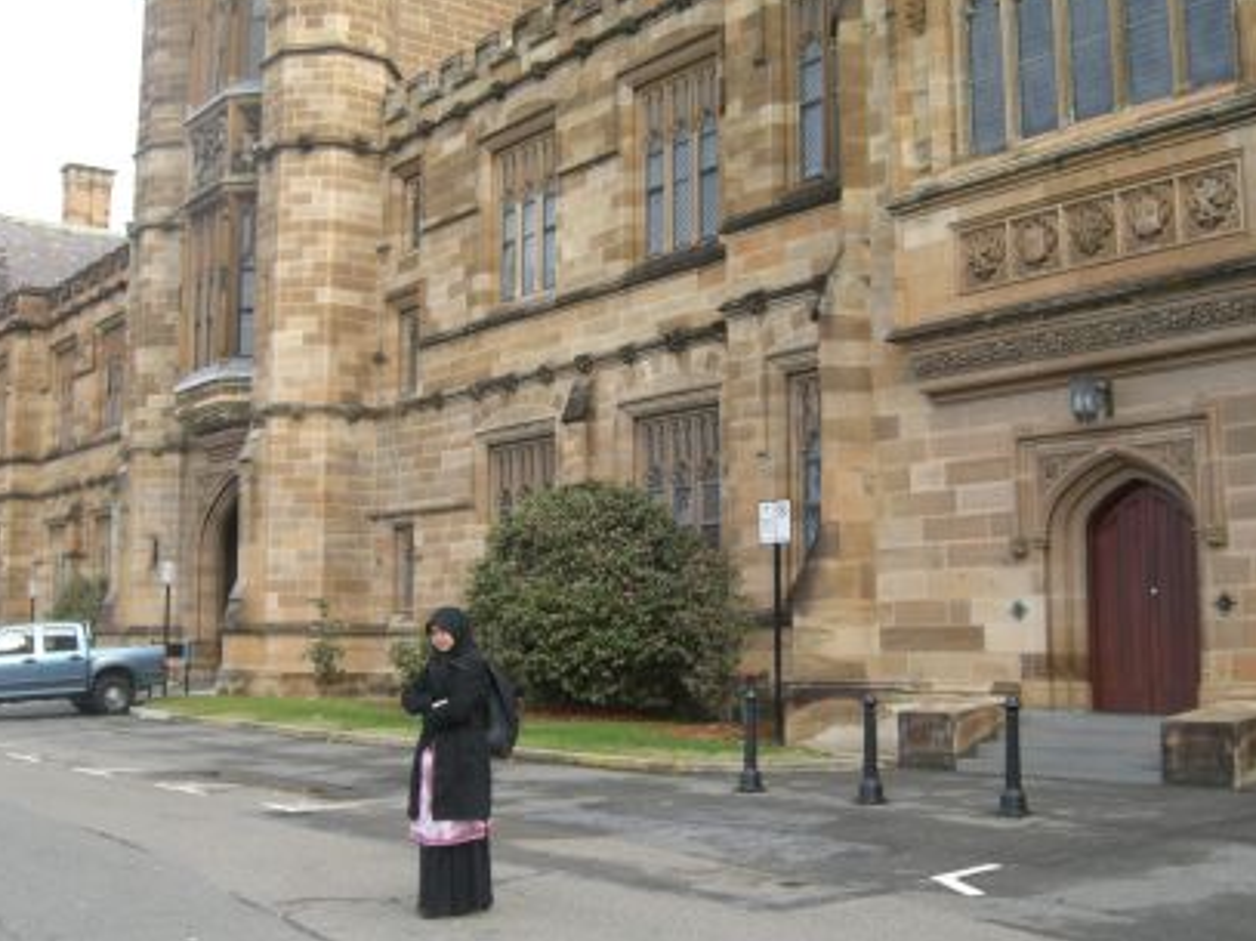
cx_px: 626
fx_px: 1523
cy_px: 477
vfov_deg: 34.3
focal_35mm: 42
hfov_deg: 44.8
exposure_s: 1/200
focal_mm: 7.9
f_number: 4
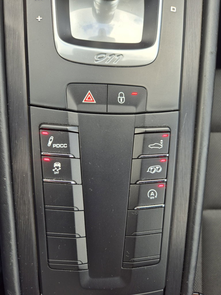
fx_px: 196
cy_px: 148
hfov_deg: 58.9
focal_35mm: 23
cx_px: 110
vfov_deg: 73.9
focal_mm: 5.4
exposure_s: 1/62
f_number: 1.8
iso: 25
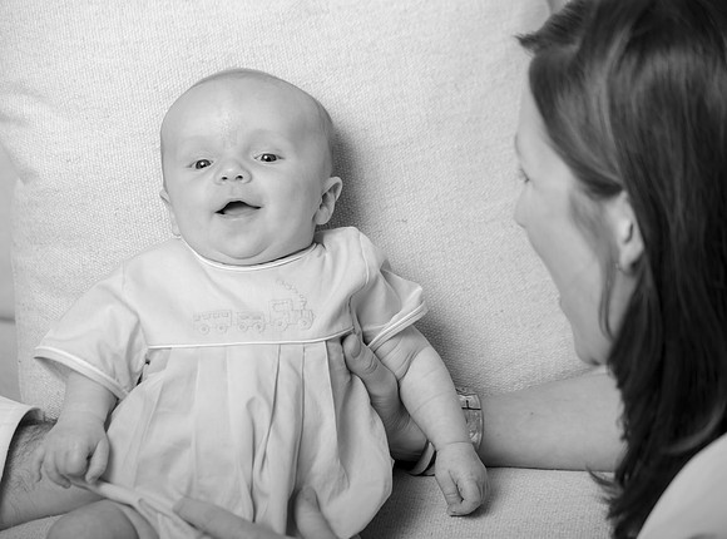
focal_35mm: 210
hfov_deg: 9.5
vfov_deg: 7.0
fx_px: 4385
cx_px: 322
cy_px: 270
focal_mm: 195
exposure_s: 1/200
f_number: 5.6
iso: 250
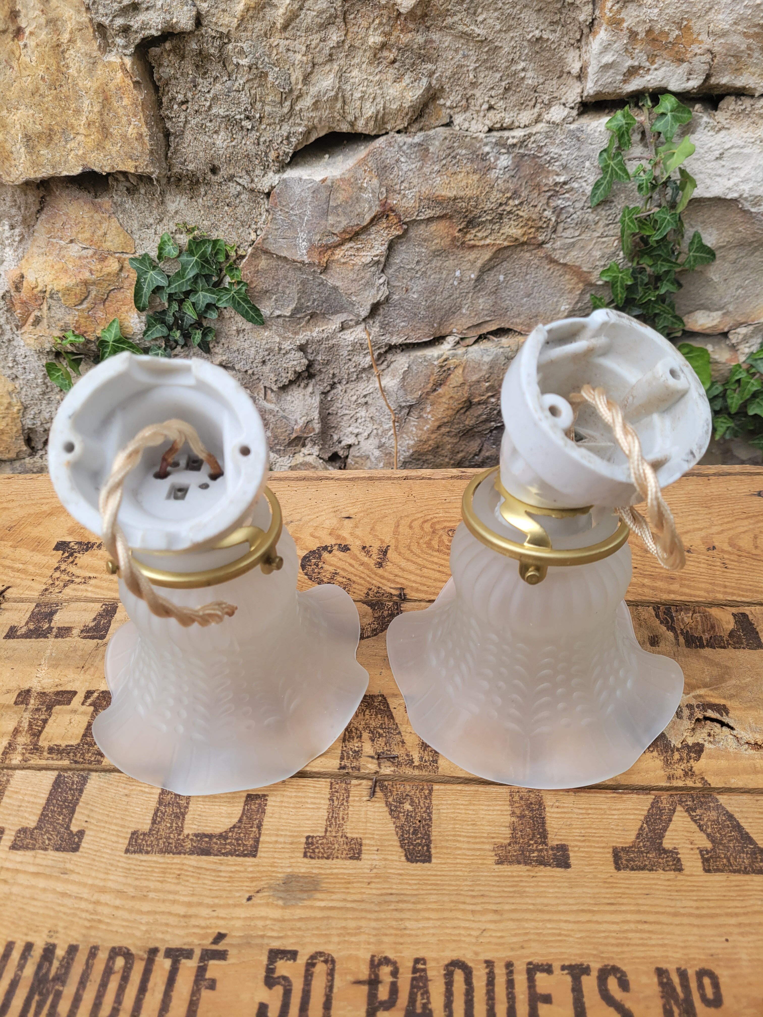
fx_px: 764
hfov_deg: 53.1
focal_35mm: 26
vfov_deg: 67.3
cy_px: 508
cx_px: 382
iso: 40
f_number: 1.8
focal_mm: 5.4
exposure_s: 1/459
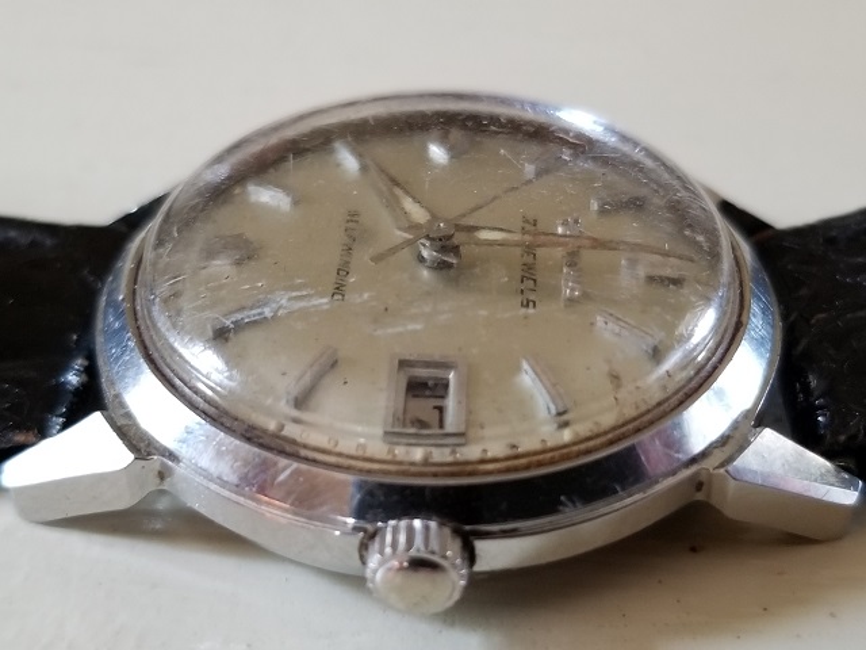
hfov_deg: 67.3
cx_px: 433
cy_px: 325
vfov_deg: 53.1
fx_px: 650
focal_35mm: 26
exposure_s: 1/13
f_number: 1.7
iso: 250
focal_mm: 4.3
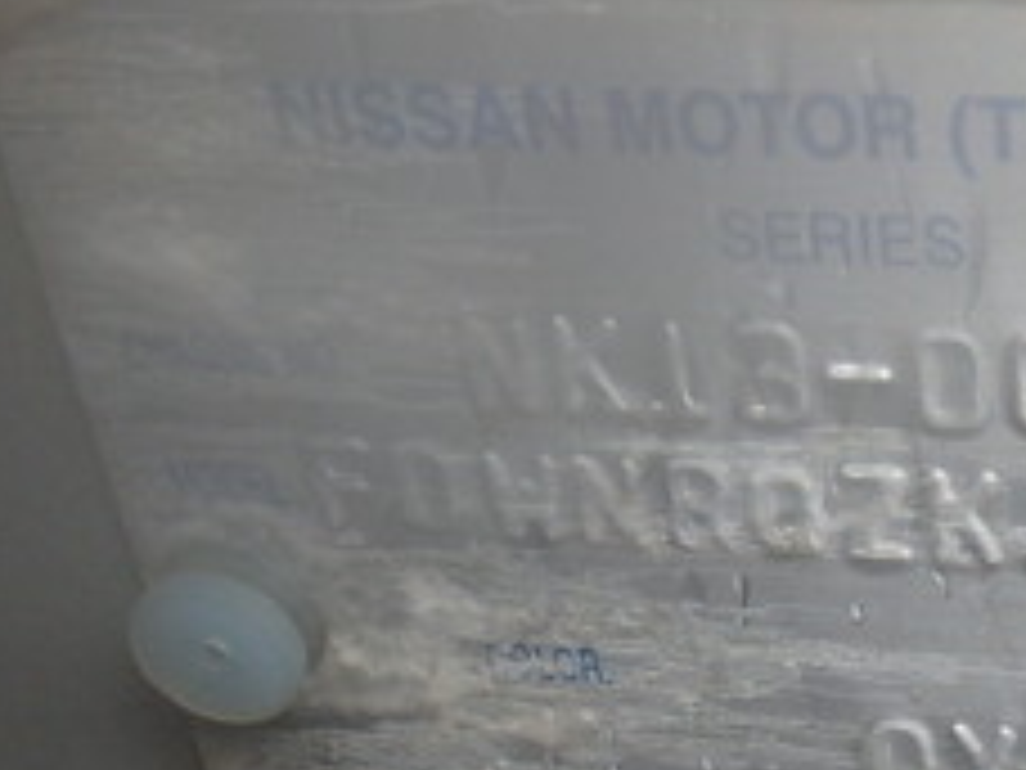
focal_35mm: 91
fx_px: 2697
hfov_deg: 20.9
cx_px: 981
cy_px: 671
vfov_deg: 16.1
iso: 250
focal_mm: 6.4
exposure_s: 1/40
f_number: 5
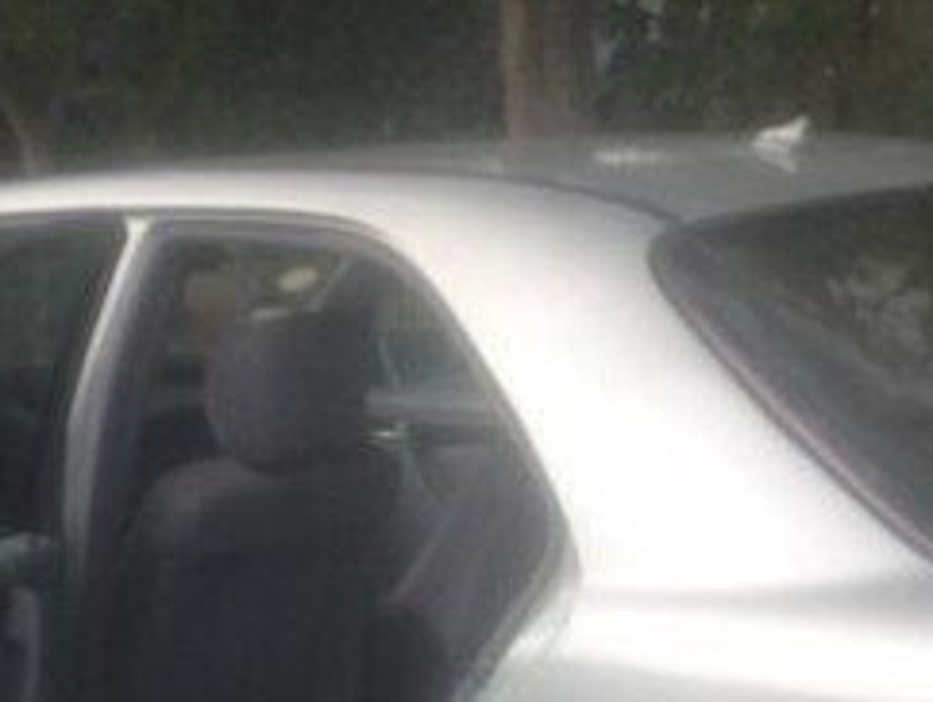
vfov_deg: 15.9
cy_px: 824
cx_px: 335
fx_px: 2428
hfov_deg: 21.7
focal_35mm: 90
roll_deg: -0.4
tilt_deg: -18.5
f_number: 2.4
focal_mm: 4.12
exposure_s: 1/609
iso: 50
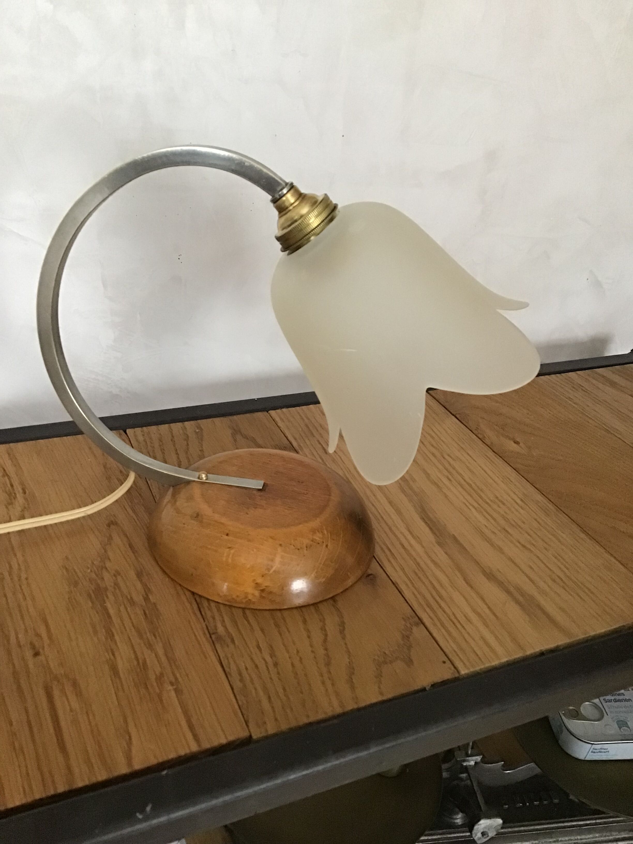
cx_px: 316
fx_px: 756
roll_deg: -3.7
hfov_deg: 45.4
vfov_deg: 58.4
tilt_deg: -29.1
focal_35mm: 31
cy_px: 422
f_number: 2.4
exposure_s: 1/17
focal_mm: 3.3
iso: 200
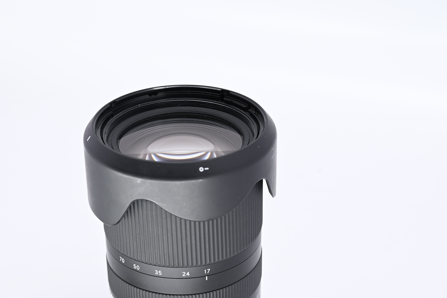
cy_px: 149
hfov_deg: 27.0
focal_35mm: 75
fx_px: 931
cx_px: 224
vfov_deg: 18.2
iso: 500
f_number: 9
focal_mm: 50
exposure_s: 1/125
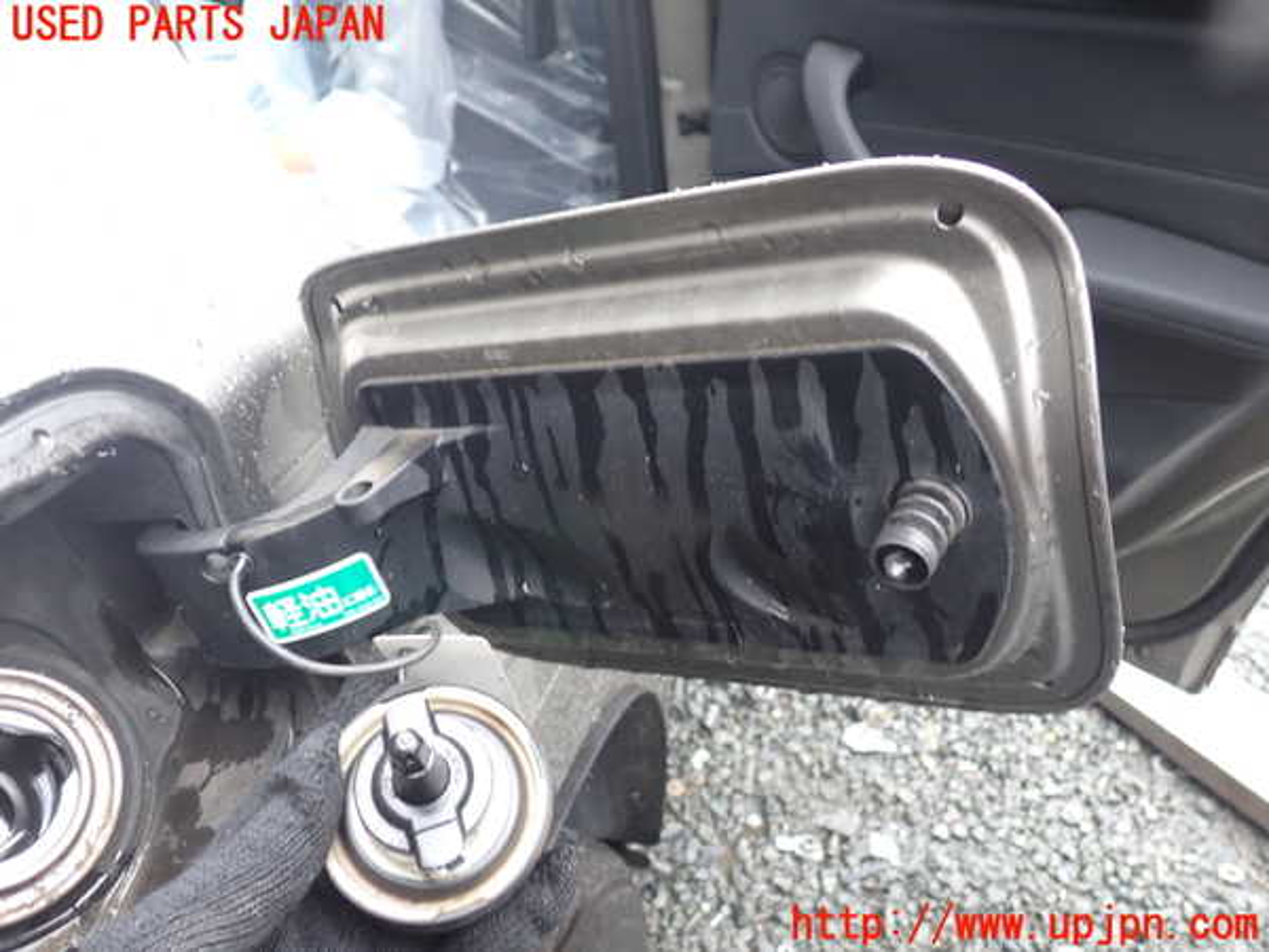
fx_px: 1100
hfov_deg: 60.0
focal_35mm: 30
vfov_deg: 46.8
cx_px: 634
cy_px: 476
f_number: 2.3
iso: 200
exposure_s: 1/30
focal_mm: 5.4
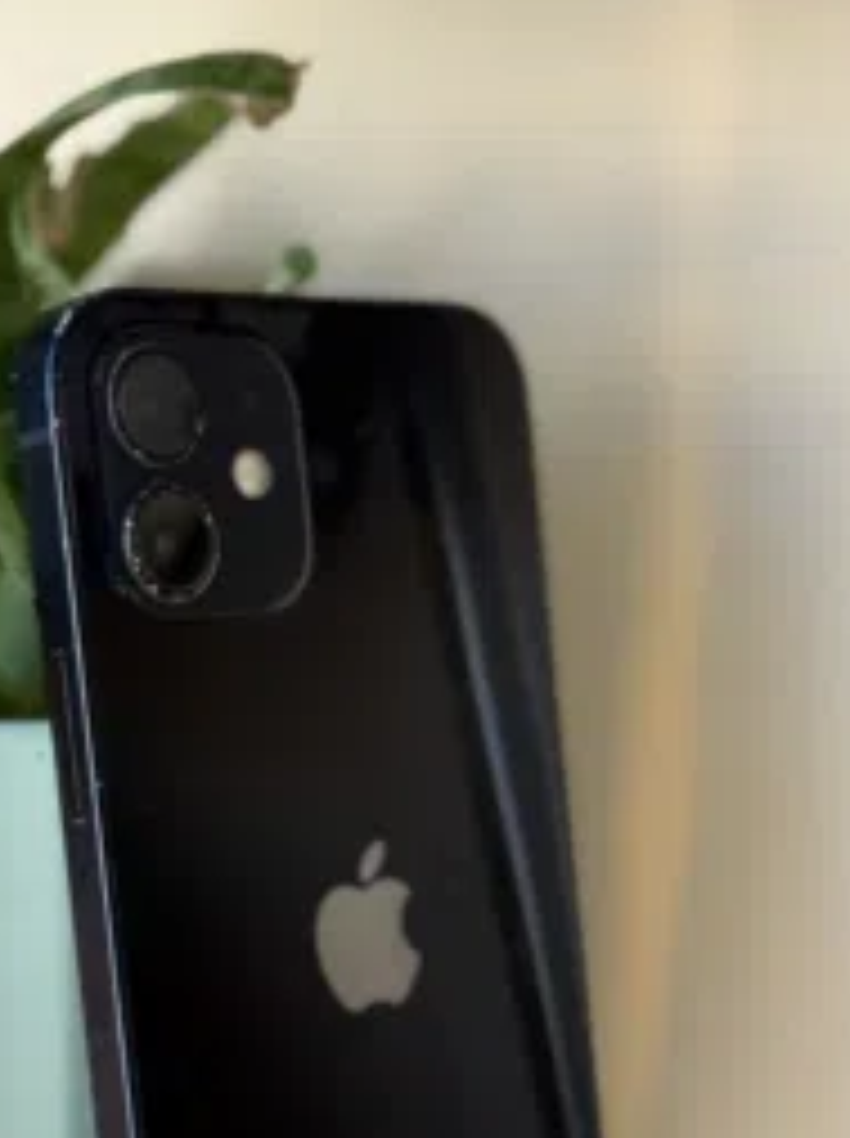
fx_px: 2495
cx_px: 310
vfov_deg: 25.3
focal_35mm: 76
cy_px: 877
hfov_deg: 19.3
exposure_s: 1/242
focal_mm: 6.76
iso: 125
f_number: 1.78
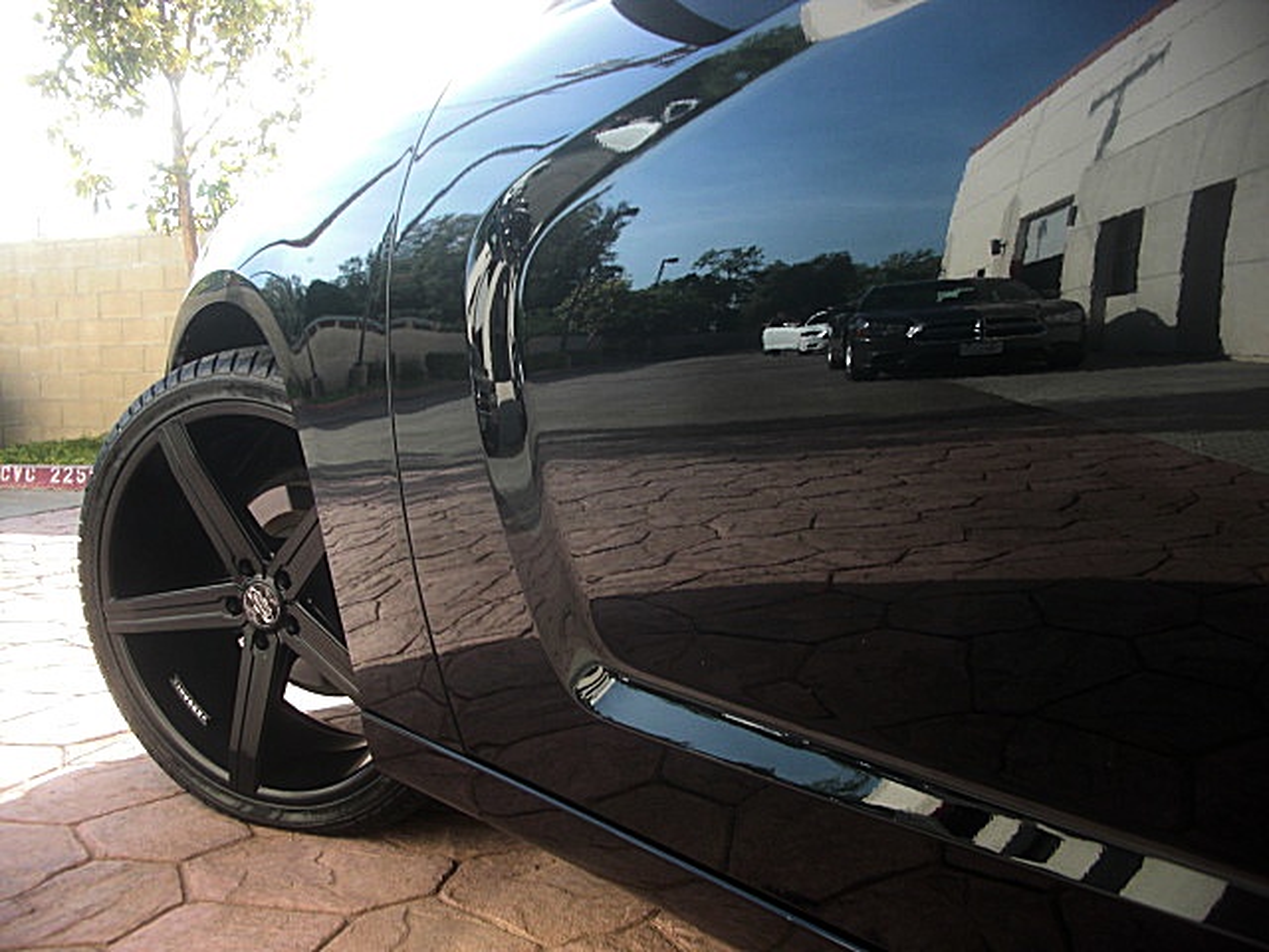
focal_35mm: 36
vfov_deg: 39.7
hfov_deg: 51.4
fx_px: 1320
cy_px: 476
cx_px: 634
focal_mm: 6.3
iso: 50
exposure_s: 1/125
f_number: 2.8
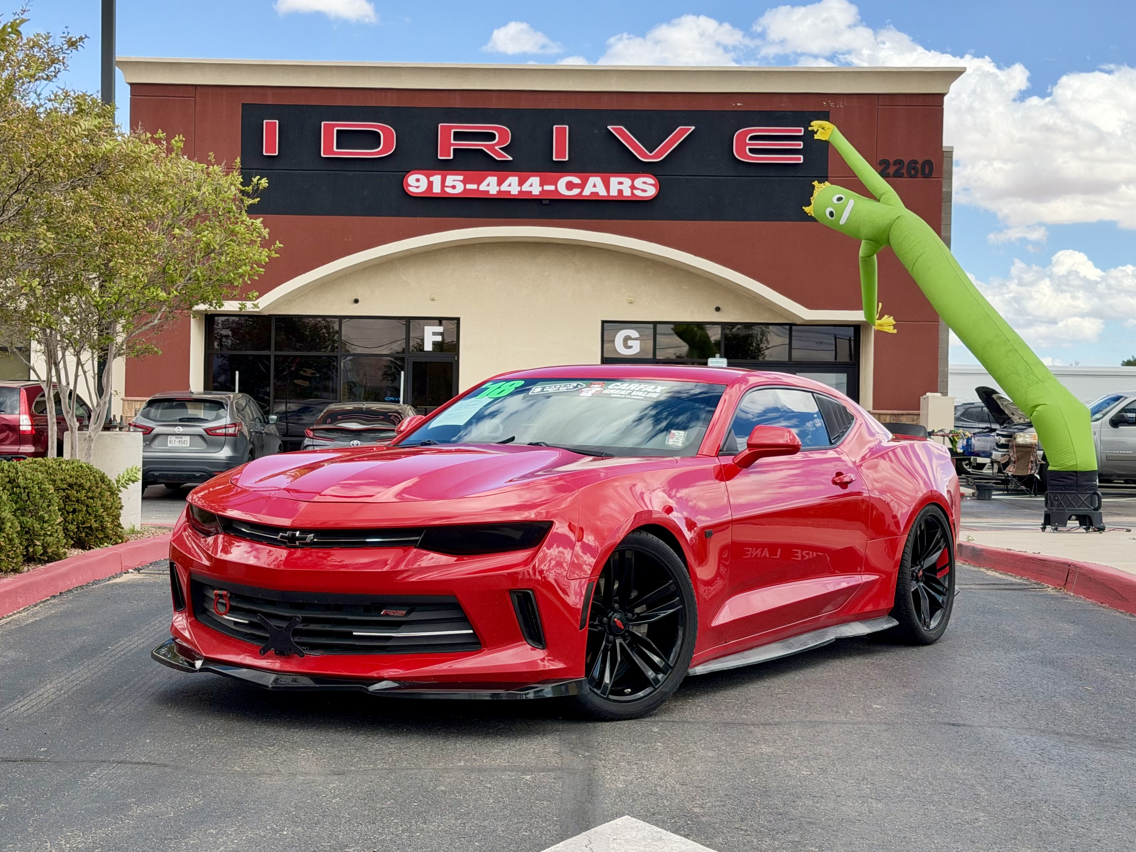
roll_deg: -1.1
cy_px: 400
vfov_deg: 25.2
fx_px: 1903
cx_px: 516
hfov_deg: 33.2
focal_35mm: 58
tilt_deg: +0.0
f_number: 1.78
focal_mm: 6.76
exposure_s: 1/2342
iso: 80
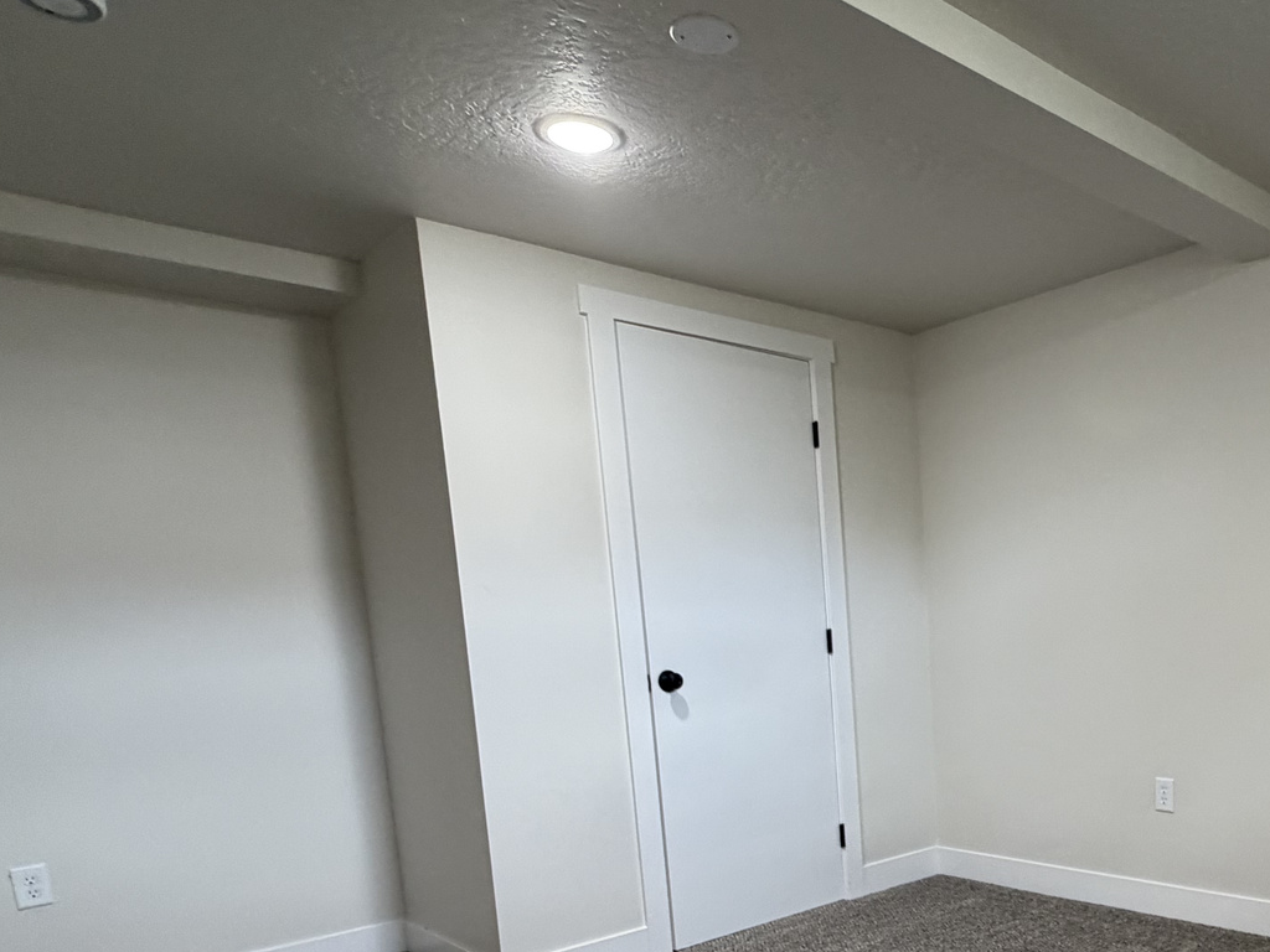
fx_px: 1027
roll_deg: +2.5
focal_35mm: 28
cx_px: 1001
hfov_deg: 58.9
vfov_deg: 46.7
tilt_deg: -9.3
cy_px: 780
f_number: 2.2
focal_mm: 2.22
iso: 250
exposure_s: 1/60
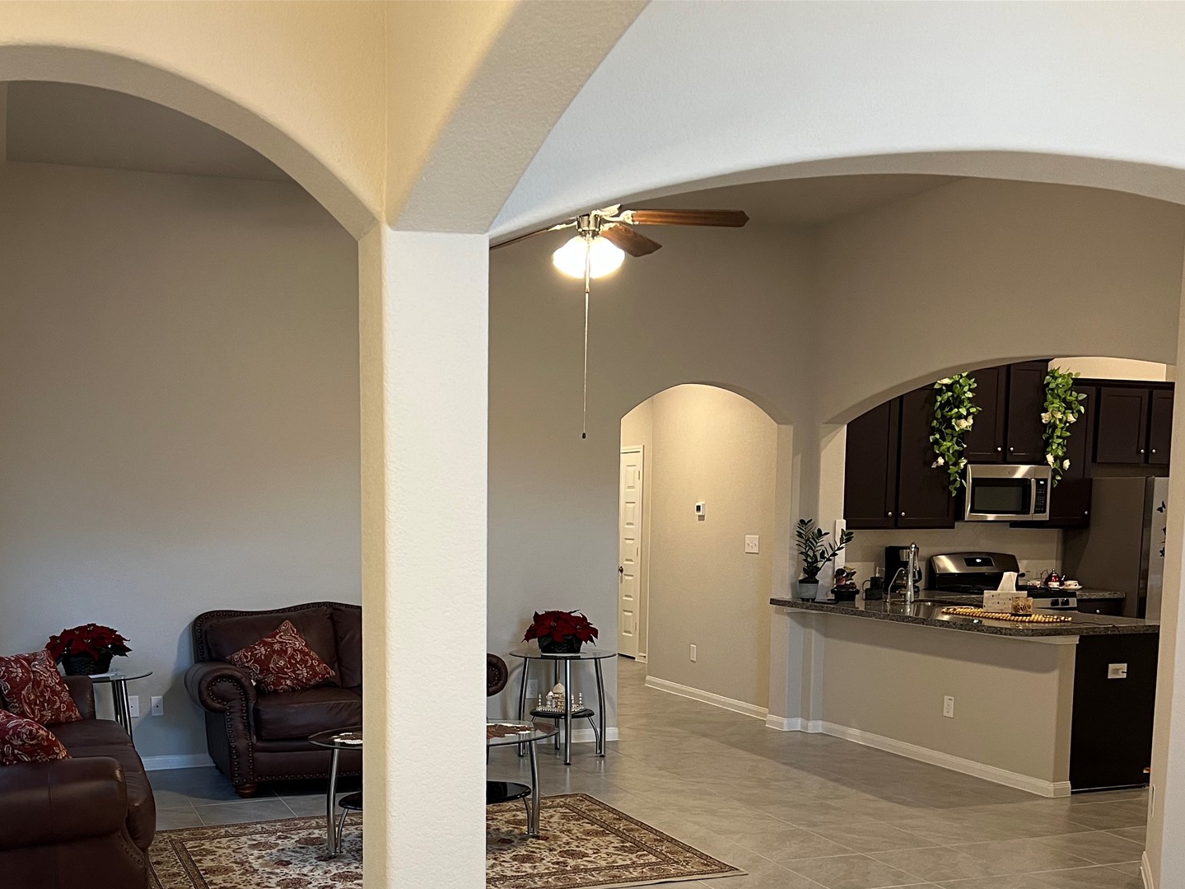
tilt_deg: -5.8
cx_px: 445
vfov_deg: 38.0
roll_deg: -0.6
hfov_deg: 49.7
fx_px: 1267
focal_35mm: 37
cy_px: 632
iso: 125
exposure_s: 1/60
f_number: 1.5
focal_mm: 5.7
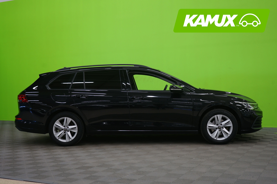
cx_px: 138
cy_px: 92
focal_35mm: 46
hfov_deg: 42.7
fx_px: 354
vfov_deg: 29.2
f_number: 5
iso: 400
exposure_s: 1/10
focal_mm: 46
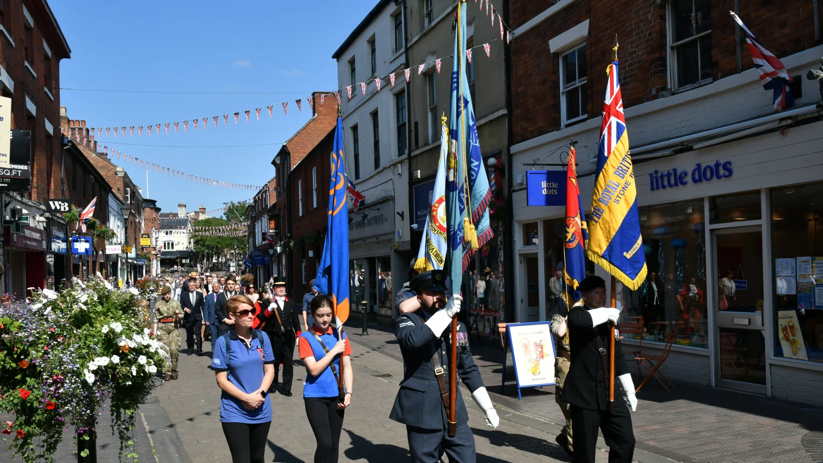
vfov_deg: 33.6
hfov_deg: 56.6
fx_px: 764
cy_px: 274
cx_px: 412
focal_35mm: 35
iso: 160
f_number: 9
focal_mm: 22
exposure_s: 1/400
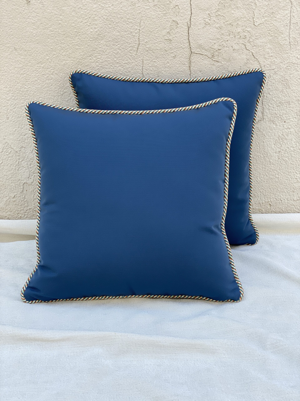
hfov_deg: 28.0
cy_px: 200
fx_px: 601
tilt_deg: -19.7
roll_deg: +0.1
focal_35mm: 52
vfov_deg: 36.8
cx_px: 150
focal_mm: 6
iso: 20
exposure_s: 1/452
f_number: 2
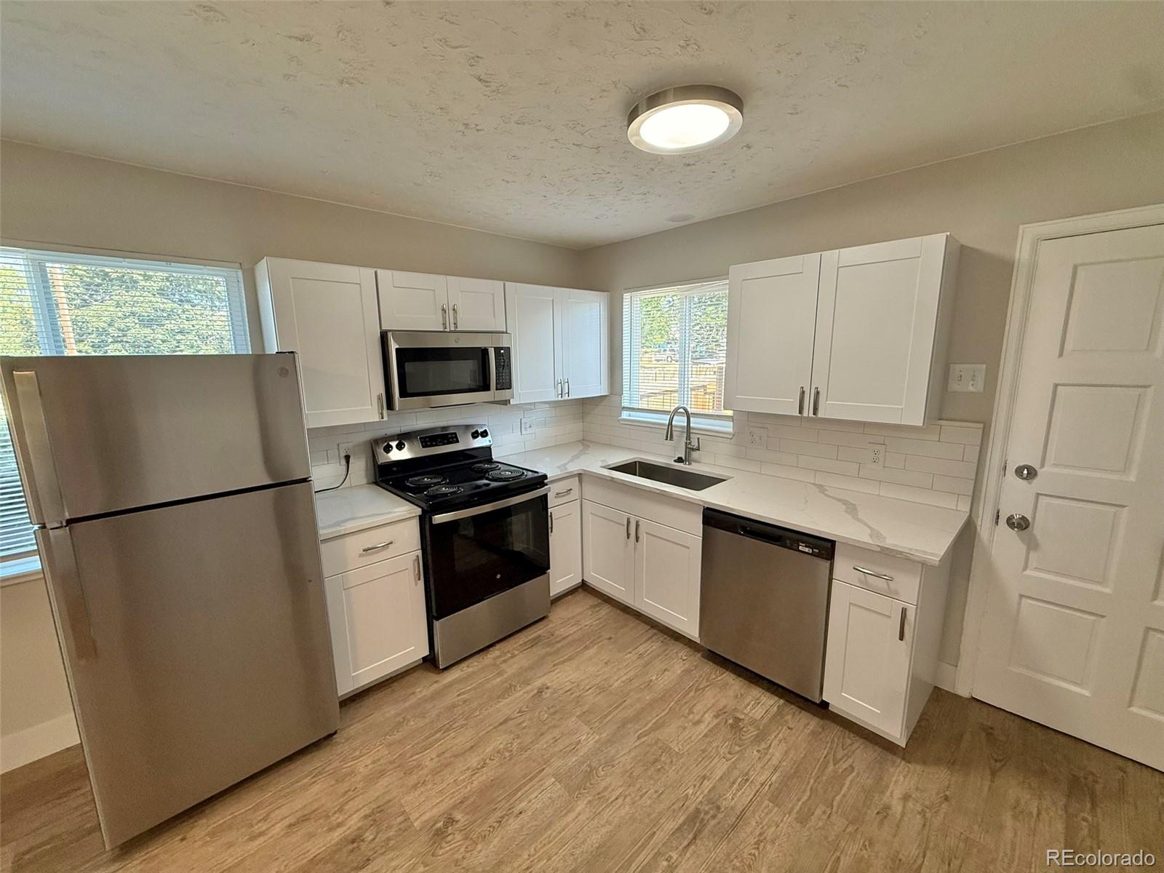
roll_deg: +1.3
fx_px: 471
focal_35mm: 14
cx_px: 582
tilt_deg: -9.5
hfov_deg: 102.1
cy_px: 436
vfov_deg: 85.7
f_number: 2.2
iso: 160
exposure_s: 1/120
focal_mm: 2.22
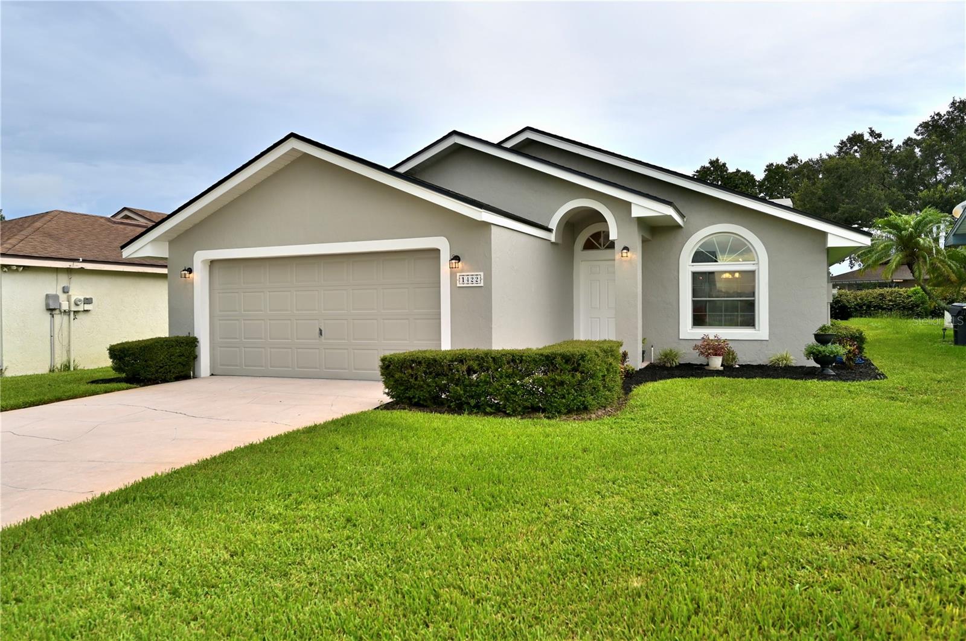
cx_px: 483
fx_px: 590
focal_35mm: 22
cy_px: 320
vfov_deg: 57.1
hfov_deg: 78.6
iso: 200
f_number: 5
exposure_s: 1/250
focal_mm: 22
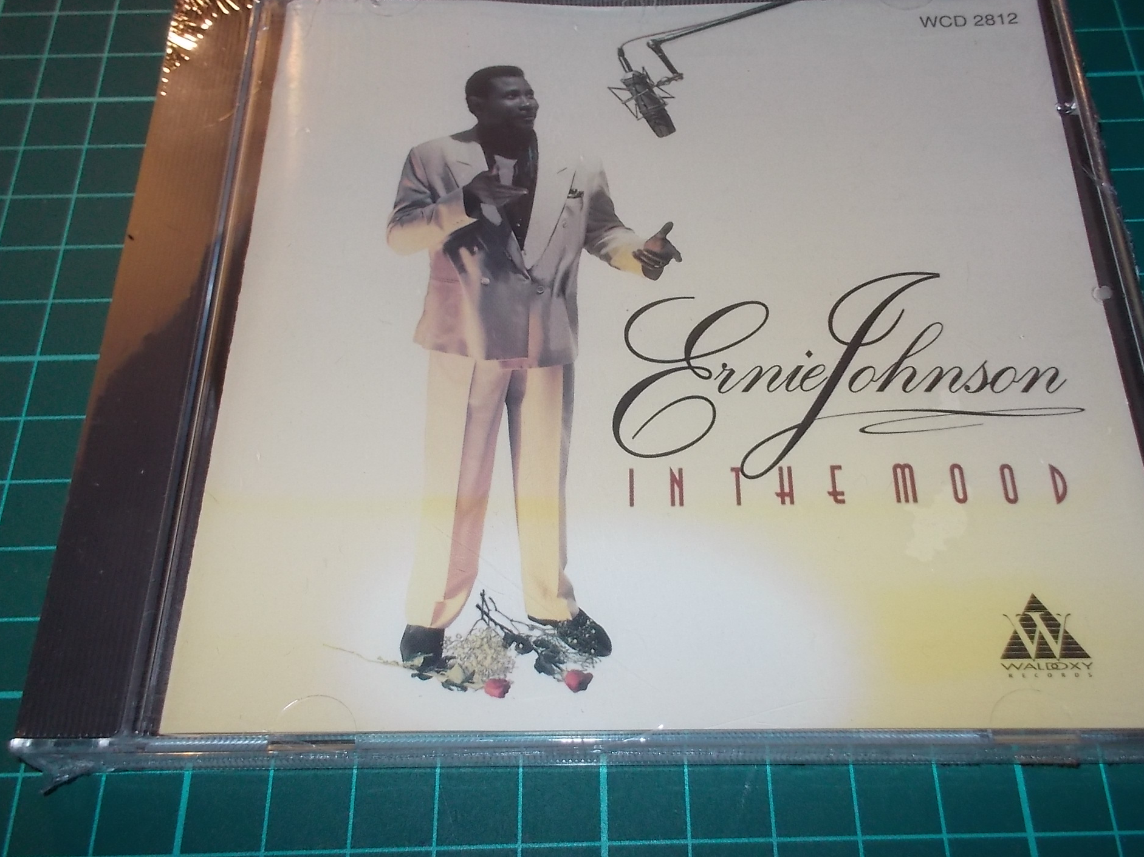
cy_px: 438
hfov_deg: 52.6
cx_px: 608
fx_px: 1157
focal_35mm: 35
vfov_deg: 40.7
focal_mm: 4.1
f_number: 3.3
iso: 200
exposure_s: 1/30
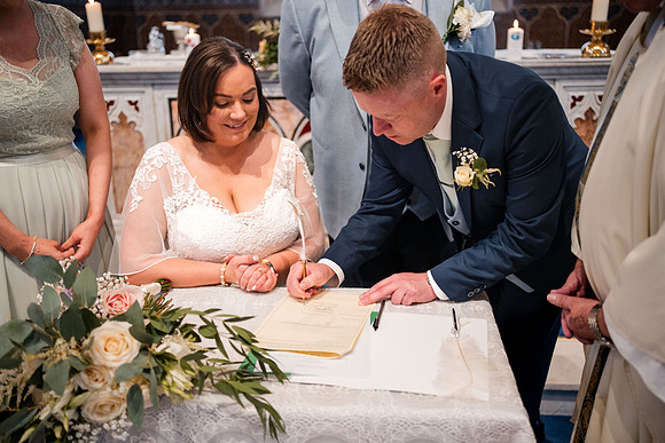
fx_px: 647
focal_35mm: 35
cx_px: 332
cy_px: 222
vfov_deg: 37.9
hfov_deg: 54.4
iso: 2000
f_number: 2.2
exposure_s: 1/250
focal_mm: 35
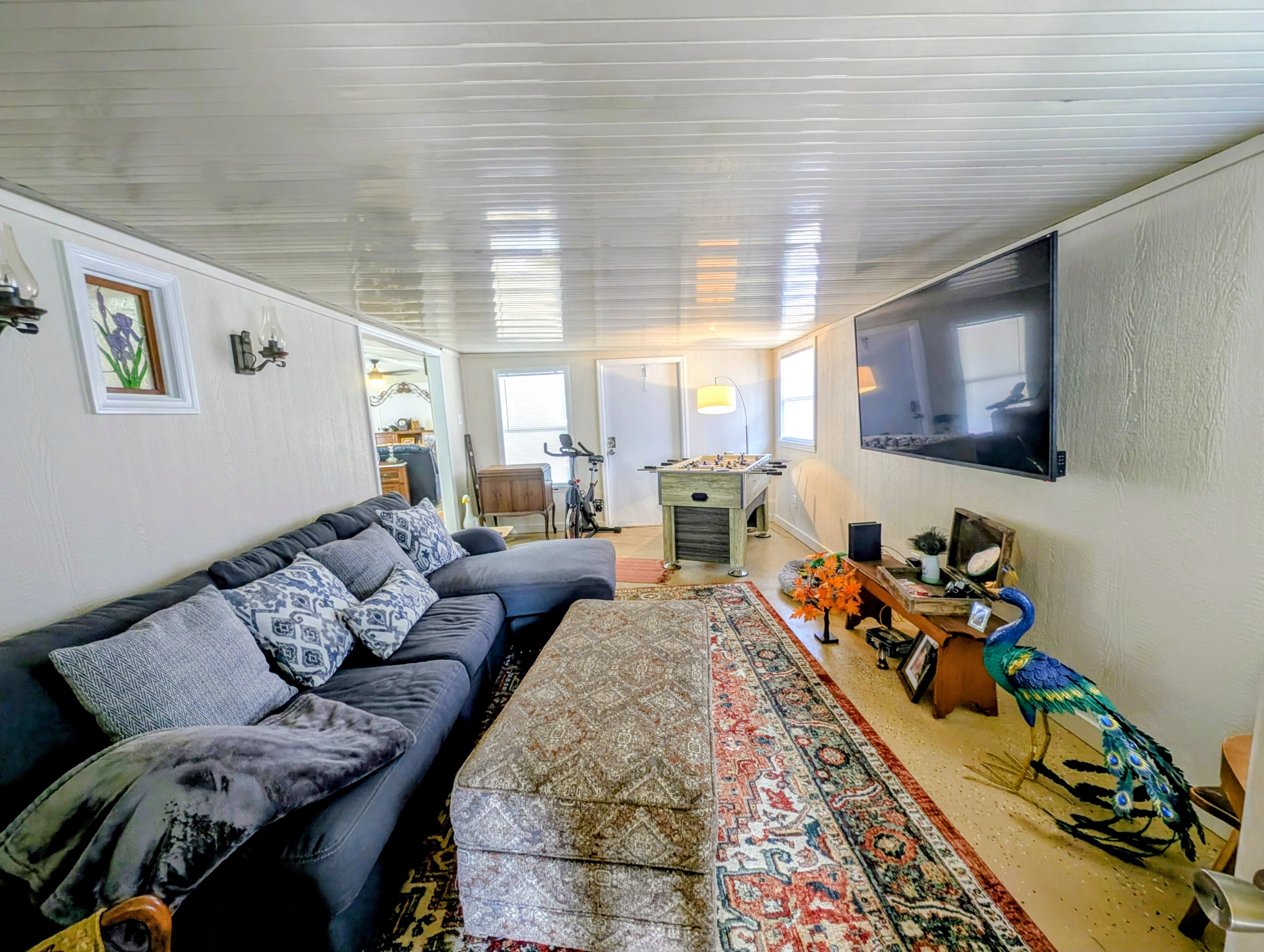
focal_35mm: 12
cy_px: 476
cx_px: 632
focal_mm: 2.23
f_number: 1.95
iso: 110
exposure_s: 1/24
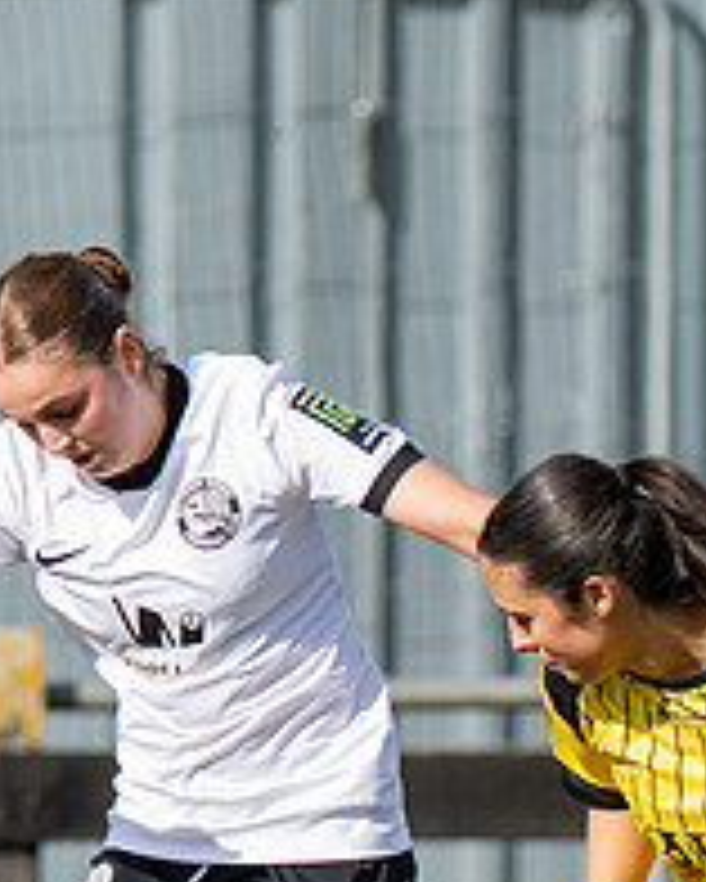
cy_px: 1226
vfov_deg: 1.1
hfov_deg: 0.9
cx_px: 887
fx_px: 46977
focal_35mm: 1800
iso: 200
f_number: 4
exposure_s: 1/2000
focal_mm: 300
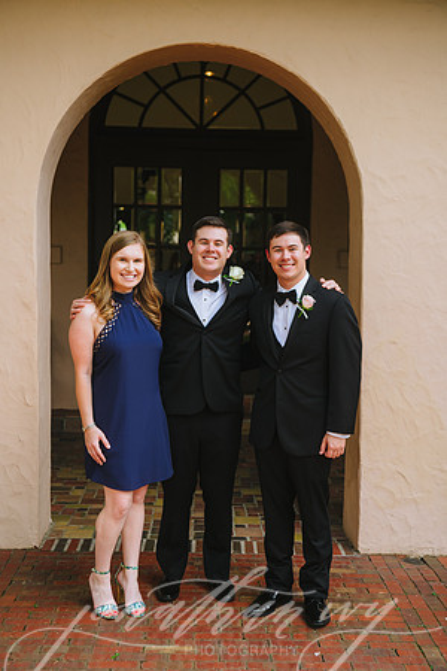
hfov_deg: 26.0
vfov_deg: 38.2
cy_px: 336
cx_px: 224
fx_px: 968
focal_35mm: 52
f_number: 4
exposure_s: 1/320
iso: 250
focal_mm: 52
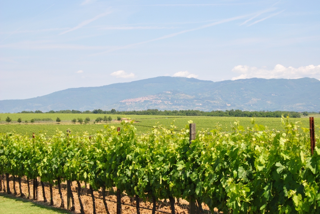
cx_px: 160
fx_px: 734
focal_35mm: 82
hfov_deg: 24.6
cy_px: 107
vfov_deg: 16.6
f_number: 10
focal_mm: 55
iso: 160
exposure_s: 1/250
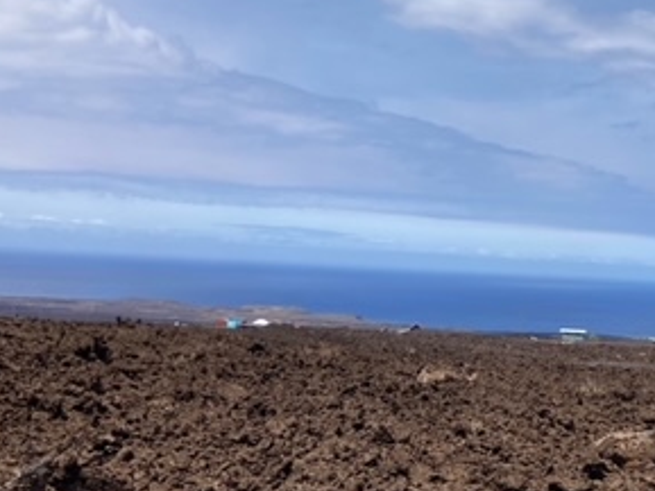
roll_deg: -5.0
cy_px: 265
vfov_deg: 23.7
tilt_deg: +2.5
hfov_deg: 30.3
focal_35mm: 62
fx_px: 1174
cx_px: 537
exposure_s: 1/3247
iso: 25
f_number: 1.8
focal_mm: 3.99
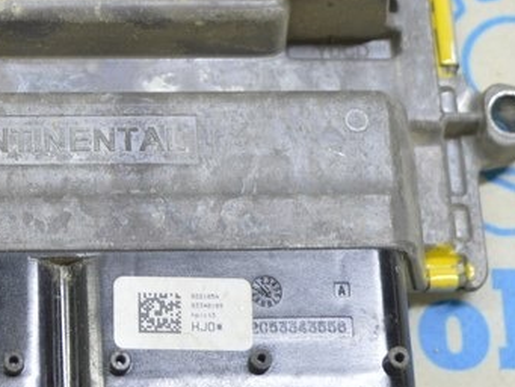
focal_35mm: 125
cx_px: -21
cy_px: -7
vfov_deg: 11.7
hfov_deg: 15.4
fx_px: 1867
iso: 400
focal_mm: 29
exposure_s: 1/20
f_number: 5.6
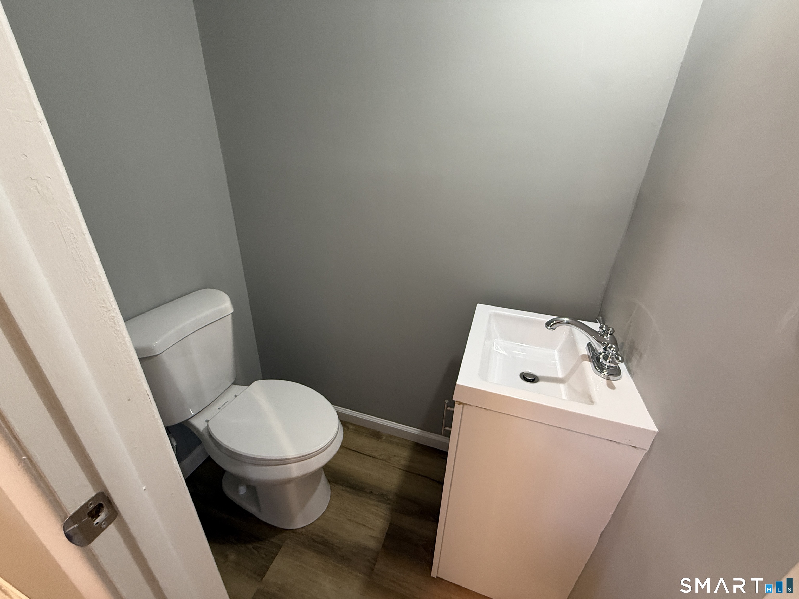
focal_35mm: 14
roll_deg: -2.0
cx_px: 400
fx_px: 323
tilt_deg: -25.1
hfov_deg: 102.1
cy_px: 300
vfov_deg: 85.7
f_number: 2.2
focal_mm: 2.22
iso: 250
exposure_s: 1/60
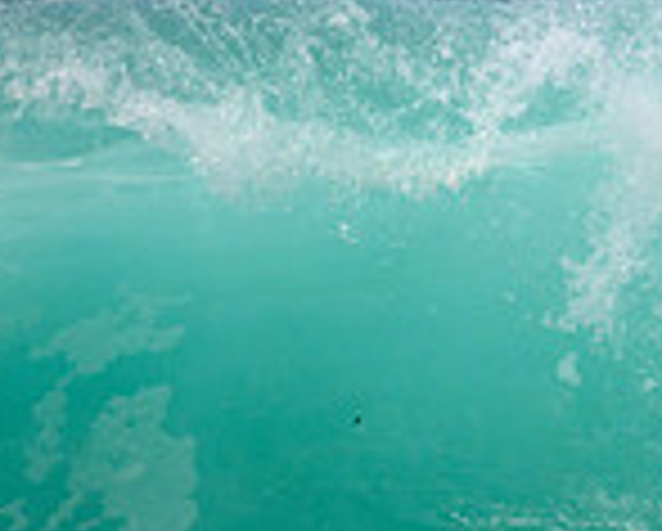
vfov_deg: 0.5
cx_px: 1238
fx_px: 58091
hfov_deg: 0.7
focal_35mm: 2961
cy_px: 398
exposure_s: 1/2000
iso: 720
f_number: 11
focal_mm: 800
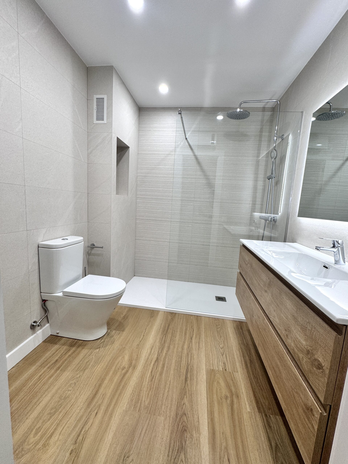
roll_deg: -4.4
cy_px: 232
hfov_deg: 85.7
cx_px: 174
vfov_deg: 102.1
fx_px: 188
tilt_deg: -6.7
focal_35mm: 14
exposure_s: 1/100
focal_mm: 2.22
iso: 64
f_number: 2.2
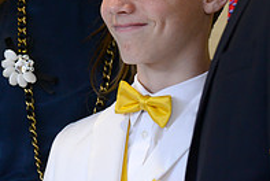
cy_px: -60
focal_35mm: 309
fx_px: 2321
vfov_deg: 4.4
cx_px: 69
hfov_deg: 6.7
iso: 1250
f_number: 3.2
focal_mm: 105
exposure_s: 1/100
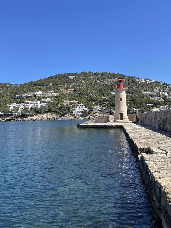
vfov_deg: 56.7
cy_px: 101
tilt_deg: +6.7
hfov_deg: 44.0
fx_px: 211
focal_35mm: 32
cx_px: 99
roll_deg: +1.9
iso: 32
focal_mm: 4.2
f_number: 1.6
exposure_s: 1/2747
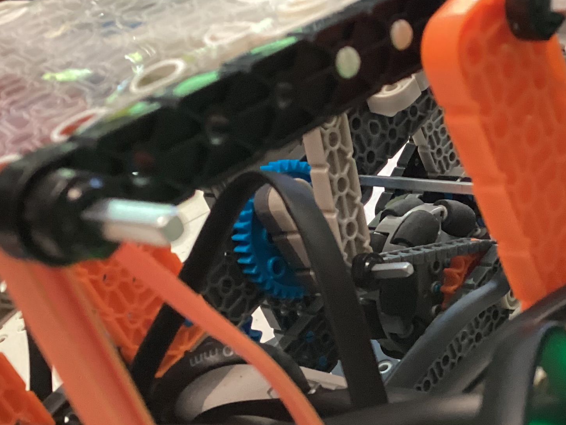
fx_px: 1145
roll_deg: +23.8
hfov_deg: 27.4
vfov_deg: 21.0
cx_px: 425
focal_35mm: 70
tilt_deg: -35.4
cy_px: 276
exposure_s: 1/40
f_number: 2.4
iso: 400
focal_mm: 3.3
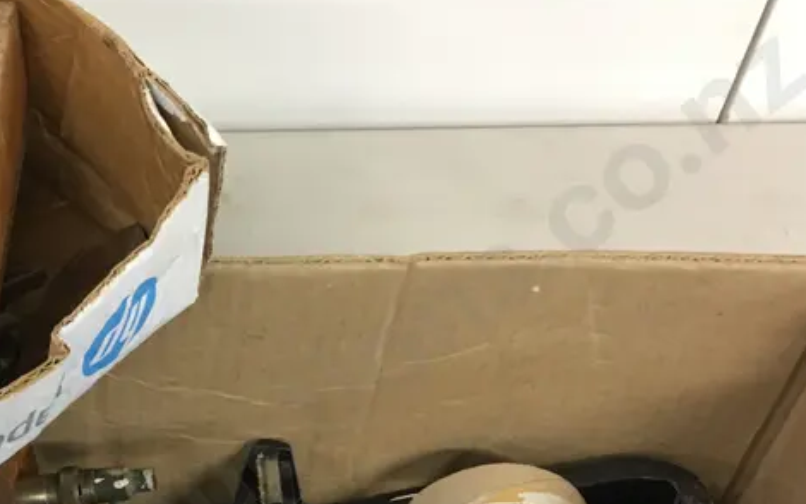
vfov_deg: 18.5
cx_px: 91
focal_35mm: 67
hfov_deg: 29.4
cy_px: 585
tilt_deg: -53.1
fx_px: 1472
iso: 80
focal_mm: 4.15
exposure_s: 1/17
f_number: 2.2
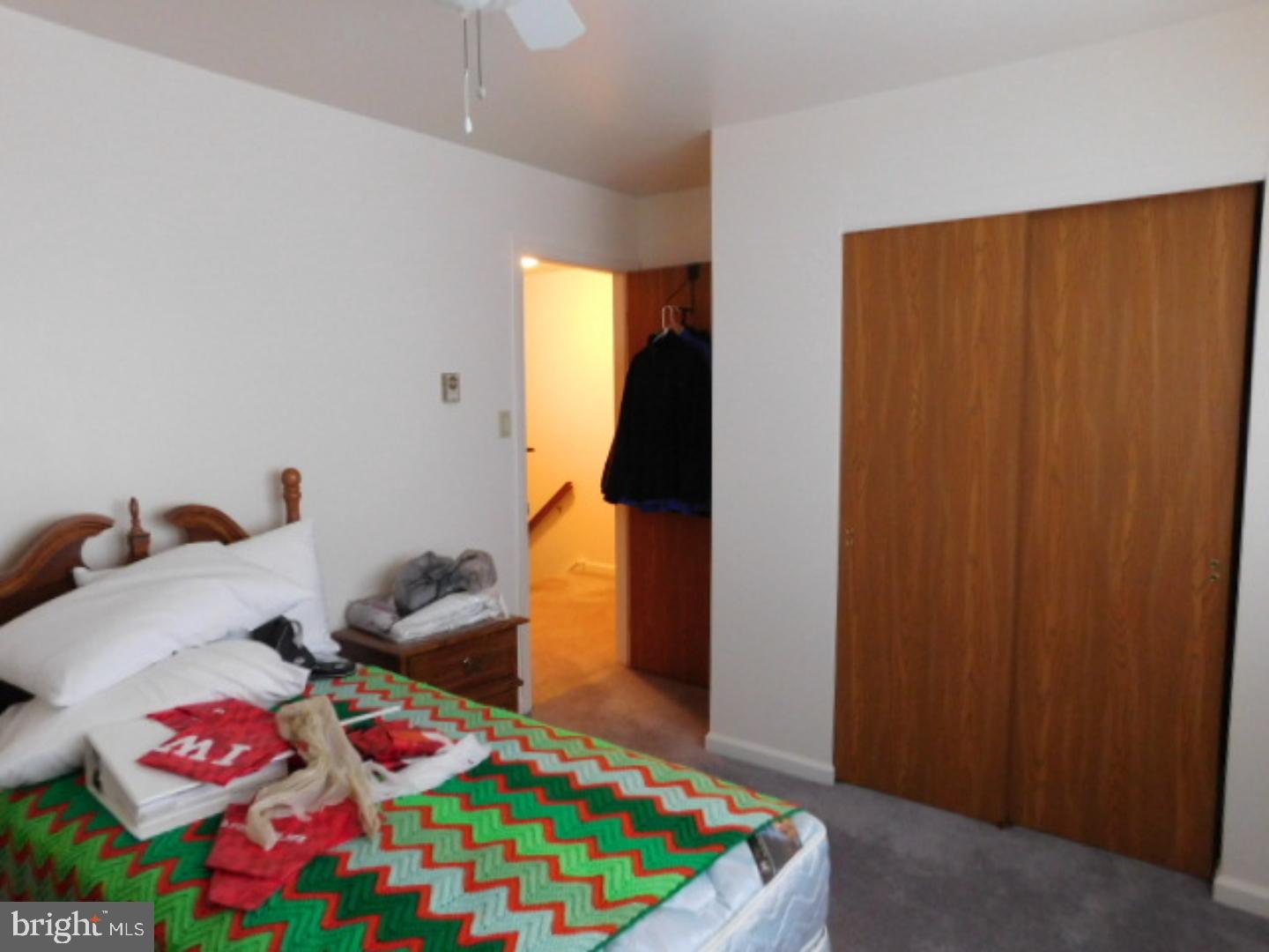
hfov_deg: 73.9
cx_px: 634
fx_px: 843
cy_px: 476
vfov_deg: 58.9
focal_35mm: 23
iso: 400
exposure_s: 1/15
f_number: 3
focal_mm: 4
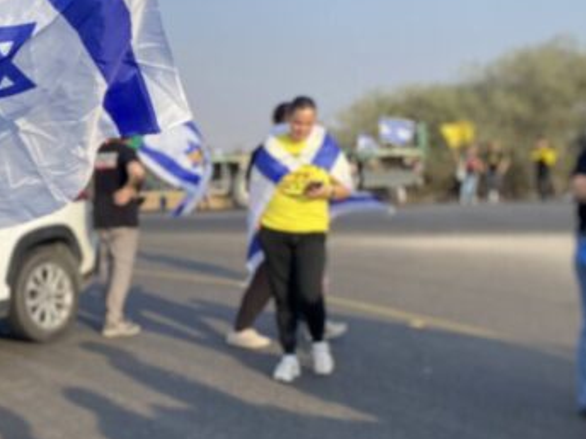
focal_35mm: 58
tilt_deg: -6.1
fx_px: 982
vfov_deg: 25.2
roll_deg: +0.7
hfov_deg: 32.2
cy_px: 257
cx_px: 106
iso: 32
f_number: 1.8
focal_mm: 4.25
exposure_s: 1/1779
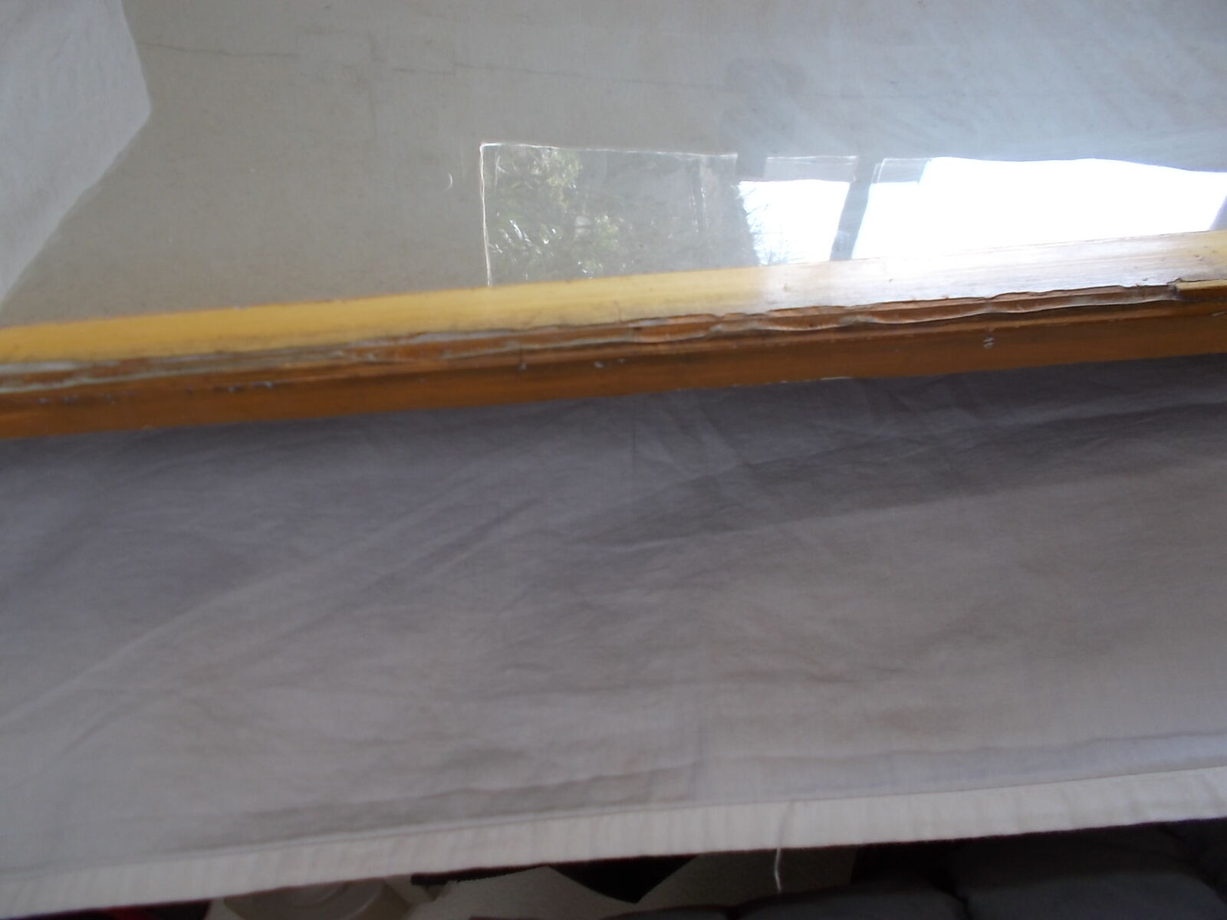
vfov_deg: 53.1
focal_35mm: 26
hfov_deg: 67.3
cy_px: 460
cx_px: 614
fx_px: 922
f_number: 3.2
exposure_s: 1/60
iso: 80
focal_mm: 4.6
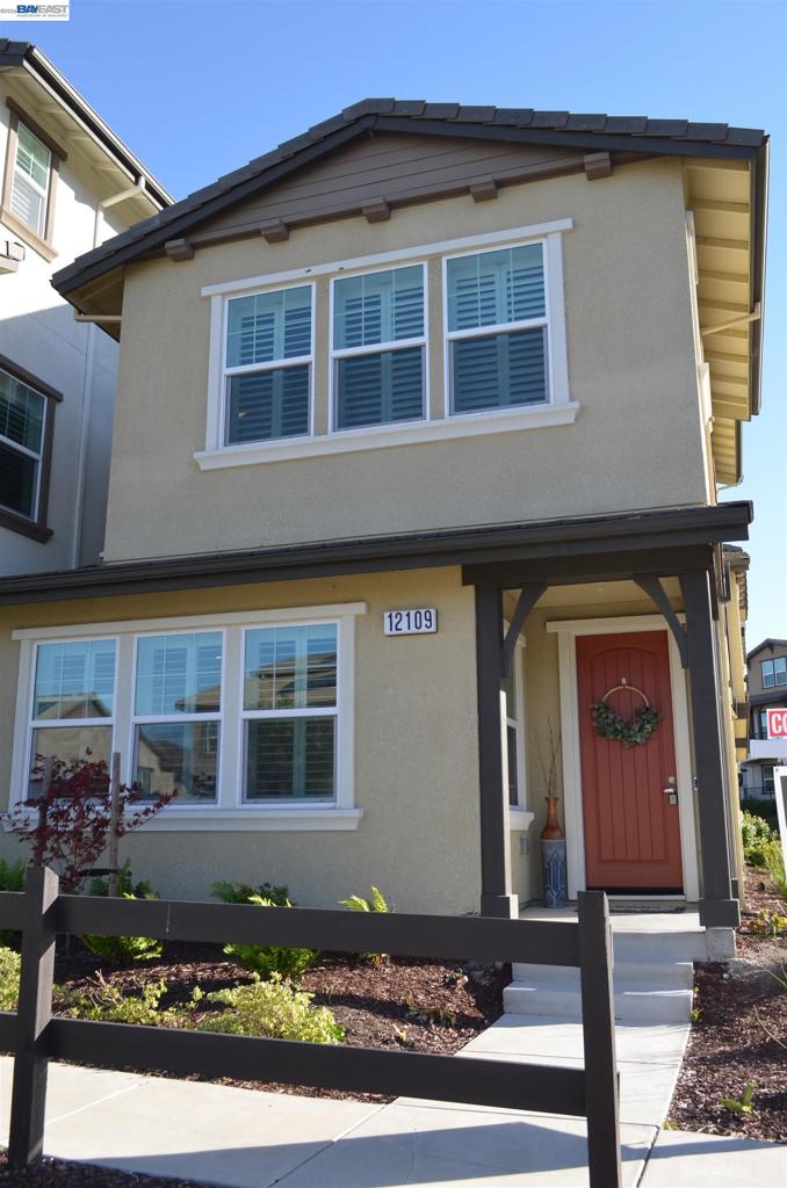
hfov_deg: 43.4
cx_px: 394
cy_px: 594
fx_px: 988
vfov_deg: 62.0
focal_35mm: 30
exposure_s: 1/250
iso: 200
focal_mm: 20
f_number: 8
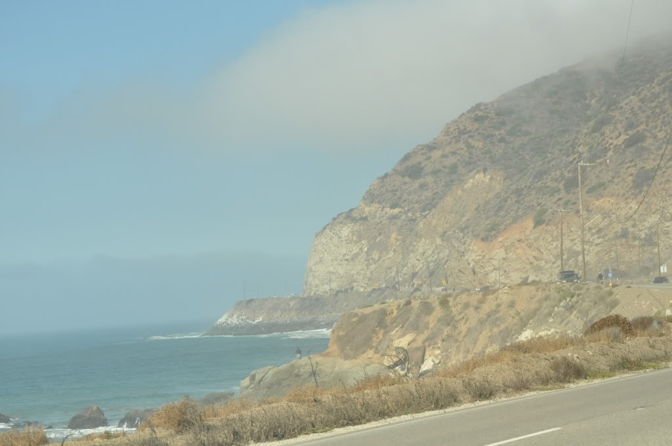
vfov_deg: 13.0
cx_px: 336
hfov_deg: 19.5
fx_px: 1957
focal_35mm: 105
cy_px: 223
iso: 800
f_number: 5
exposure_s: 1/3200
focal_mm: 70
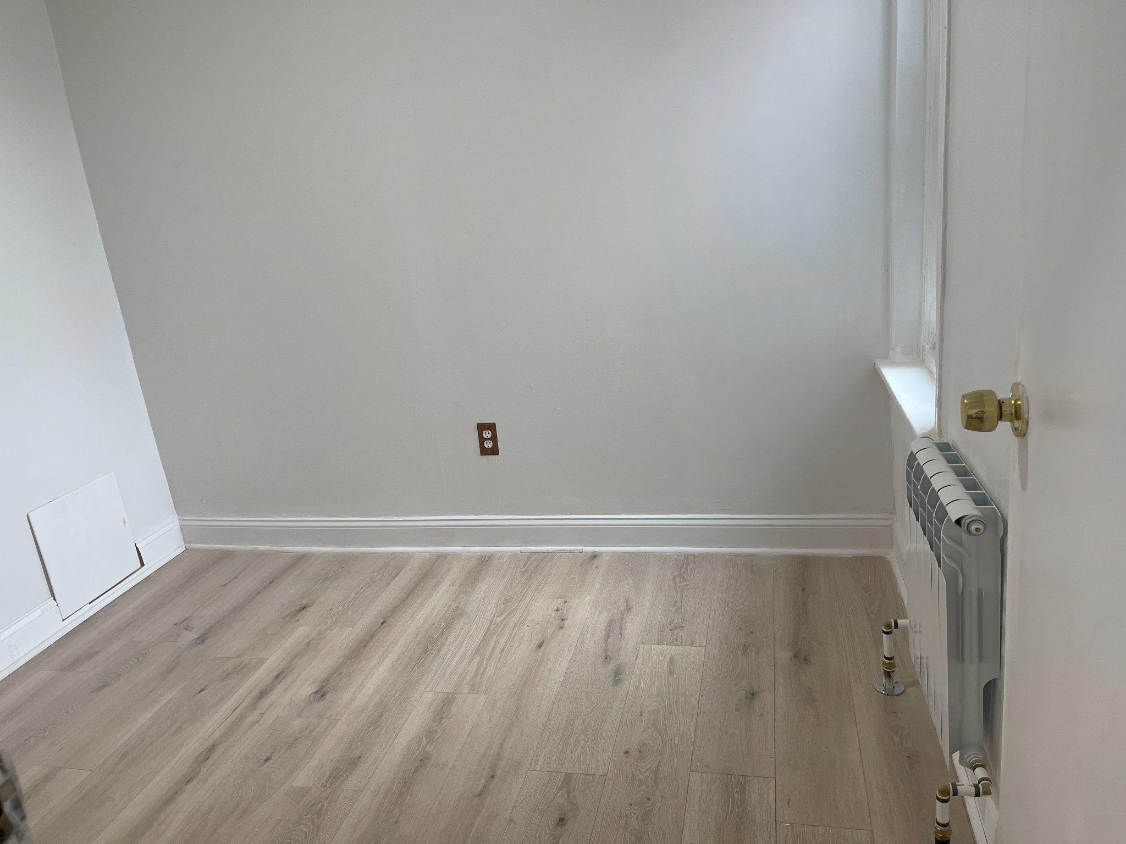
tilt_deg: -15.9
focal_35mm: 25
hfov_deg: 69.4
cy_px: 422
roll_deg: +6.1
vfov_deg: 54.9
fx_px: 813
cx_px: 563
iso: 100
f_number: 1.6
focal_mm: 5.1
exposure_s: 1/120
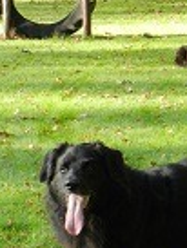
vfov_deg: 11.3
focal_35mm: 175
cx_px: 316
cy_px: 170
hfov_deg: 8.2
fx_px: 1259
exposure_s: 1/80
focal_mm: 10.7
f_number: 4.6
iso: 160
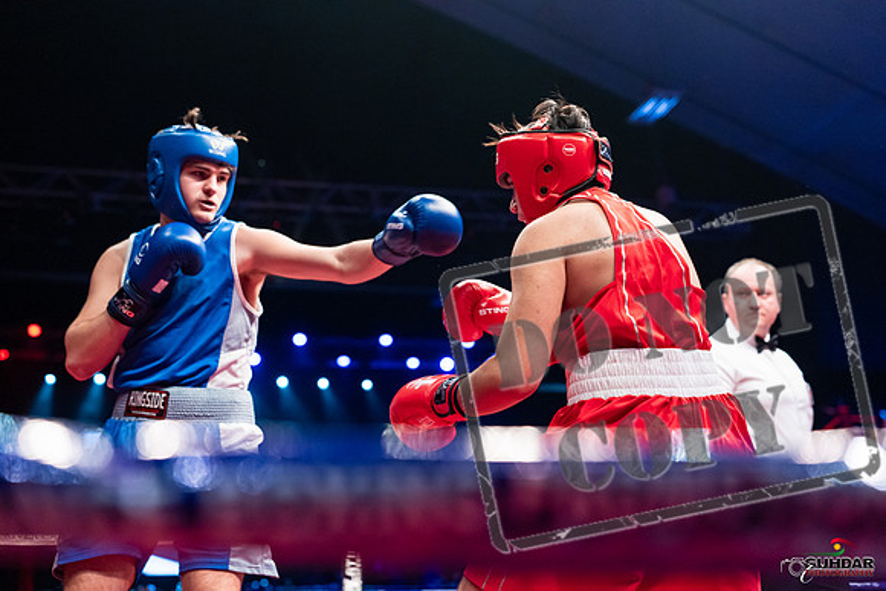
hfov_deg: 39.6
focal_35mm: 50
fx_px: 1231
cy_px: 296
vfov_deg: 27.0
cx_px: 443
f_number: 2.8
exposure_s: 1/1000
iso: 4000
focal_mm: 50
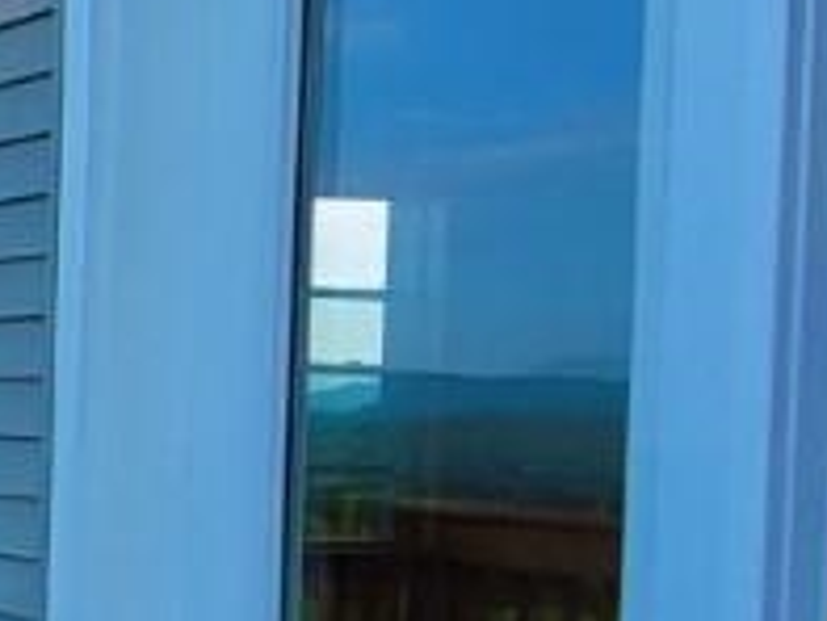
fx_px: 2271
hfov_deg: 16.1
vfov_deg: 15.5
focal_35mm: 95
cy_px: 449
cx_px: -814
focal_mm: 1.74
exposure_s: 1/779
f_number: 2.2
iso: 40
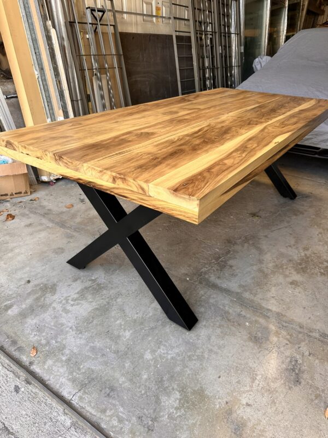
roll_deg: -2.2
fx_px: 303
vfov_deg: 71.6
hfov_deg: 56.8
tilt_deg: -28.8
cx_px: 164
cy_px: 219
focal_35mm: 24
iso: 64
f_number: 1.78
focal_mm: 6.86
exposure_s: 1/121
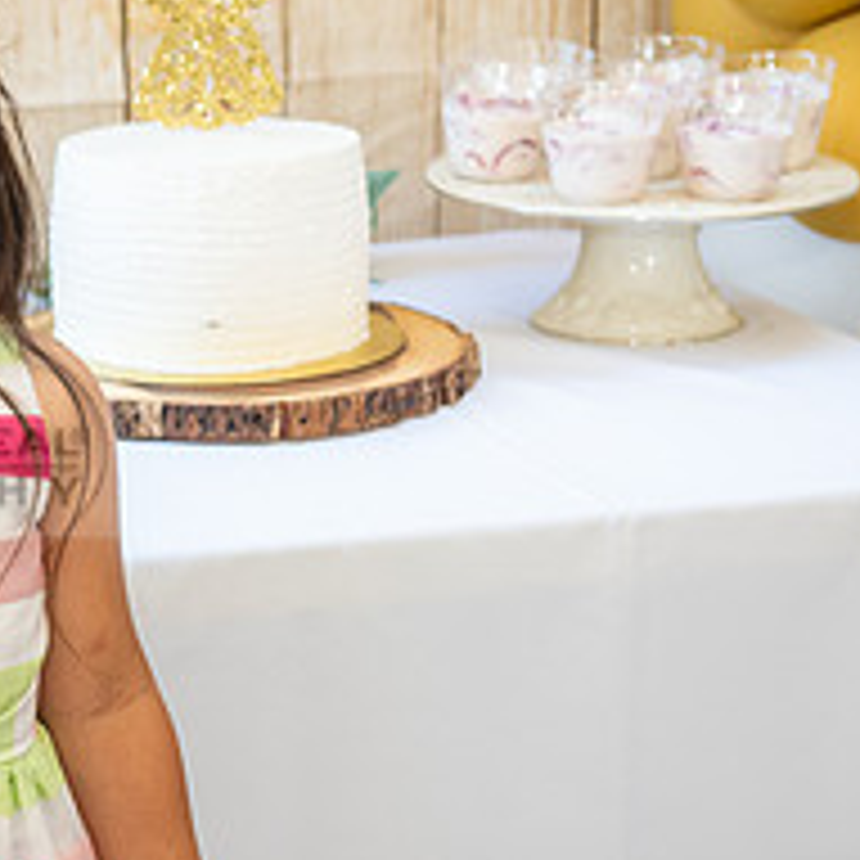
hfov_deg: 12.6
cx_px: -261
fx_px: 3766
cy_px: 430
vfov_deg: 13.0
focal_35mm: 134
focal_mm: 52
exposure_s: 1/80
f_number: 4
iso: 400
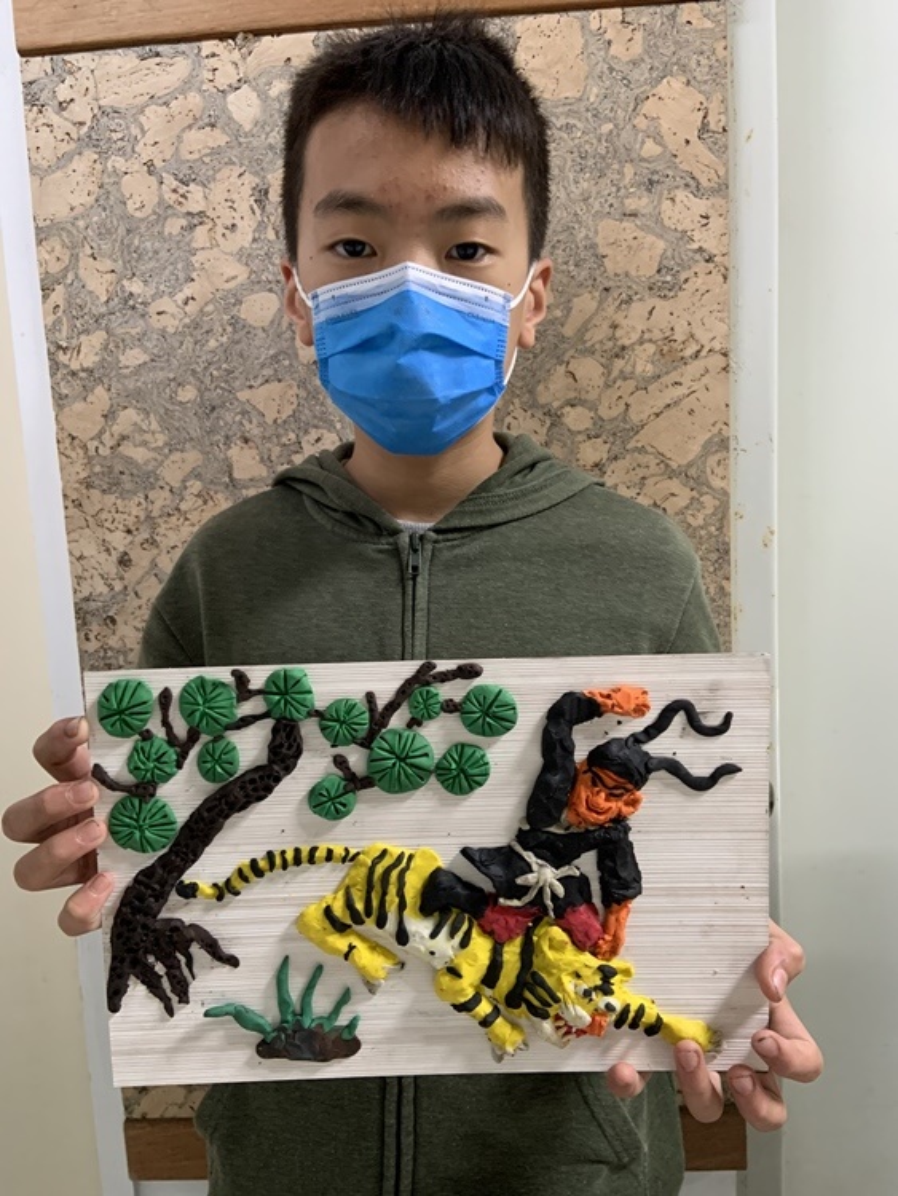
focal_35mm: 26
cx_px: 449
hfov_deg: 53.1
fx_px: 899
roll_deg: +4.0
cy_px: 598
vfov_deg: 67.3
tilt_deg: -5.4
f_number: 1.8
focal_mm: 4.25
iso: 320
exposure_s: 1/60
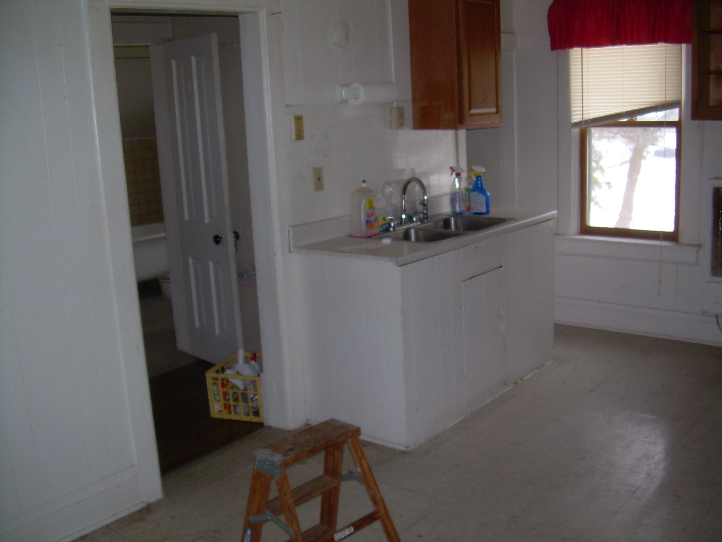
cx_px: 361
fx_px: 793
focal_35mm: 38
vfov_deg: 37.7
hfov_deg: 49.0
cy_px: 271
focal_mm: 6.3
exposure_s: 1/60
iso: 50
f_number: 2.8
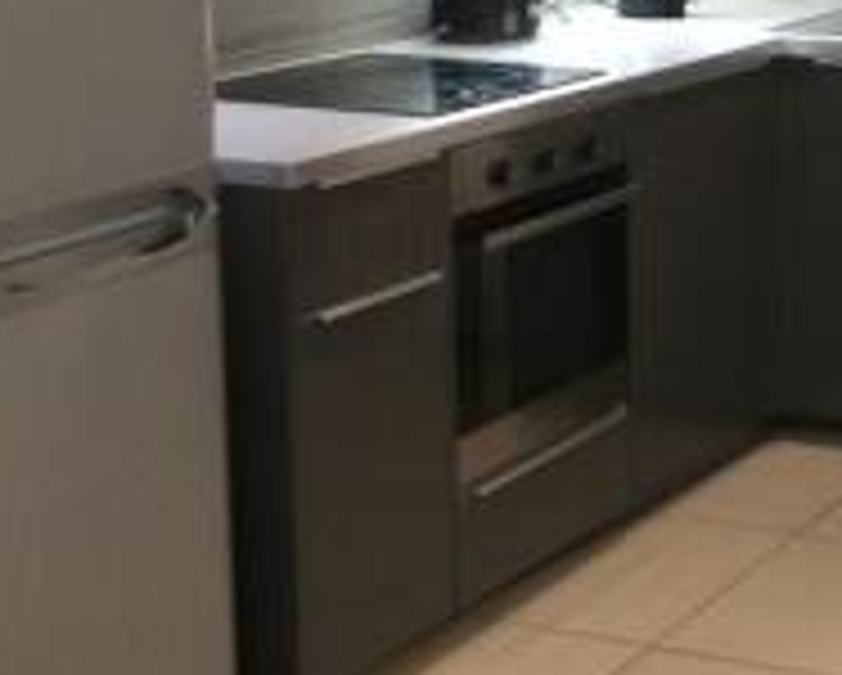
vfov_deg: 17.4
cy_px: 164
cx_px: 1110
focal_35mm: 88
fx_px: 2195
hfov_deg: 19.9
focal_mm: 4.15
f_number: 2.2
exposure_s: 1/33
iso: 125
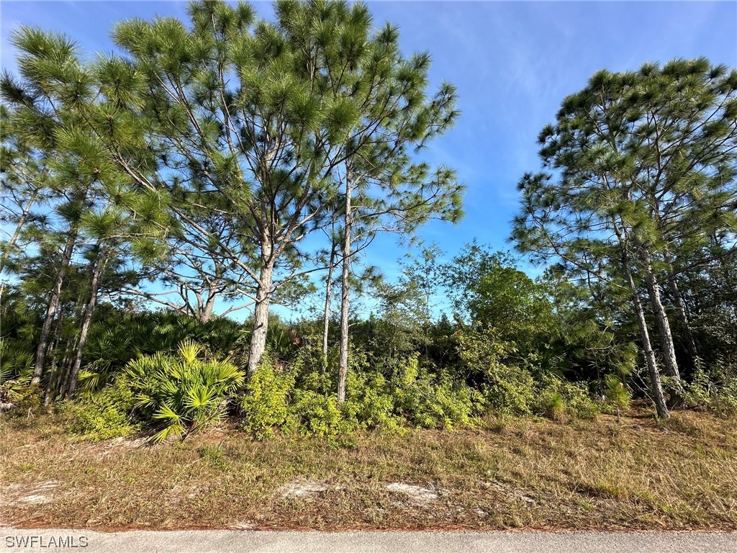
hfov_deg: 102.1
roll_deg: -0.6
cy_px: 276
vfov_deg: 85.7
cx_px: 368
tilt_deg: +14.5
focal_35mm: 14
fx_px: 298
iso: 50
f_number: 2.2
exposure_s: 1/1052
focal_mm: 2.22
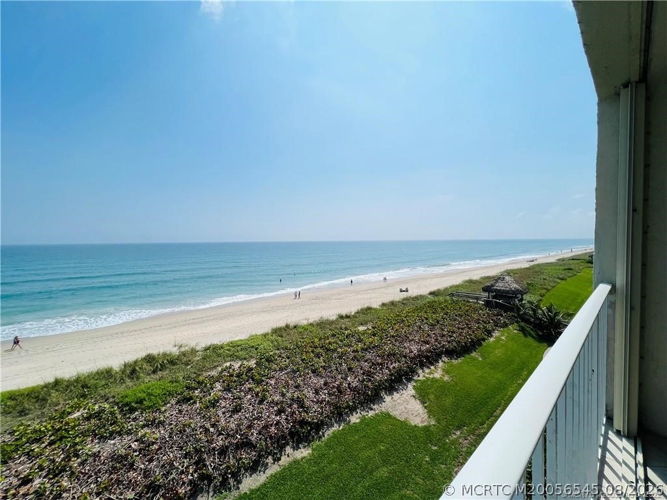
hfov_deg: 106.2
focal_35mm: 13
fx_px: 250
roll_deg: +0.4
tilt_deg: -2.9
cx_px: 334
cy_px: 250
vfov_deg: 89.9
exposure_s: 1/6944
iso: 40
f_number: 1.8
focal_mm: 1.57
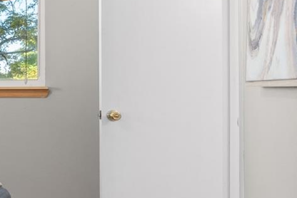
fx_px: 445
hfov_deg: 24.0
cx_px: -200
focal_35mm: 54
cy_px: 95
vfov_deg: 25.1
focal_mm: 16
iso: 400
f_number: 8
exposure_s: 1/4
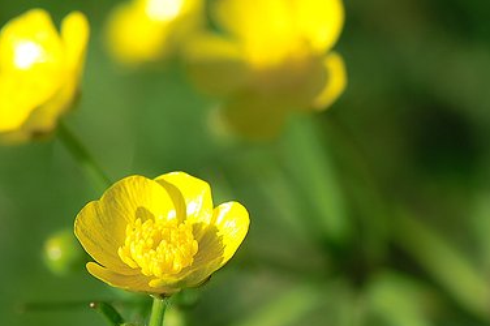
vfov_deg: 6.9
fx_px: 2706
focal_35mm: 199
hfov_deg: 10.3
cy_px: 139
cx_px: 249
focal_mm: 86
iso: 100
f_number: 7.1
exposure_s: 1/400
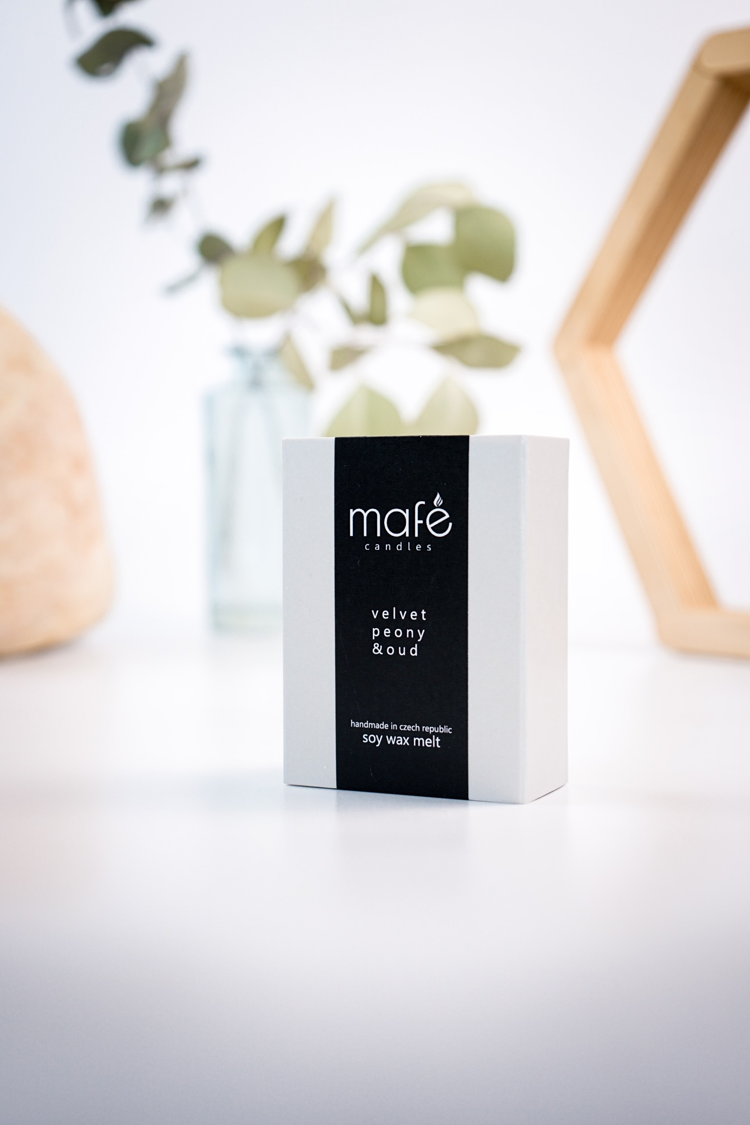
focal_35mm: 47
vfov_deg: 41.9
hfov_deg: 28.6
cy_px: 562
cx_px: 375
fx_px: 1469
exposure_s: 1/100
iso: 200
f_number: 4.5
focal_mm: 47
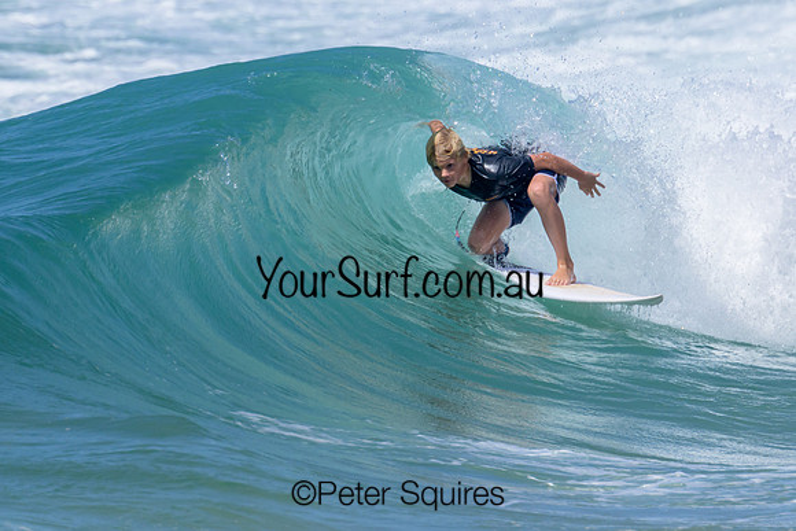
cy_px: 233
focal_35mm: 1087
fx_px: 24035
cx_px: 541
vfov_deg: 1.3
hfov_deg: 1.9
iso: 720
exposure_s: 1/2000
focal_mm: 800
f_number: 11
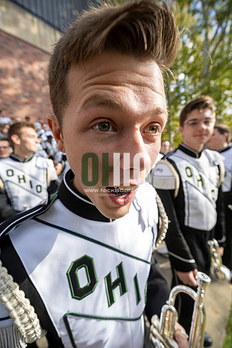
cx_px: 116
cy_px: 174
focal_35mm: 14
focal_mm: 14
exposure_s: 1/500
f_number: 4.5
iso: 320
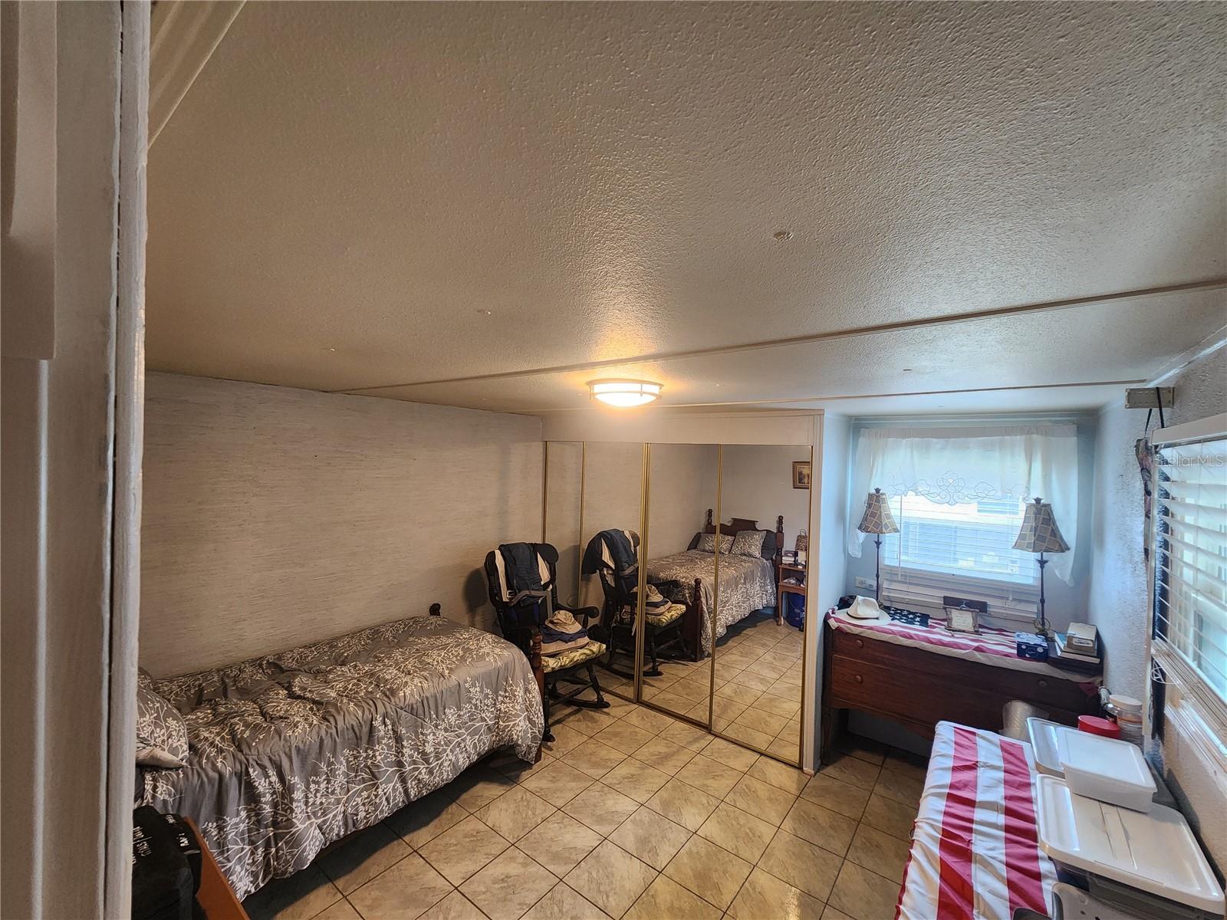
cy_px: 460
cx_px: 614
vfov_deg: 89.9
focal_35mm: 13
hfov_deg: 106.2
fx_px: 461
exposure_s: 1/60
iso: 400
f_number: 2.2
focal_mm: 2.2
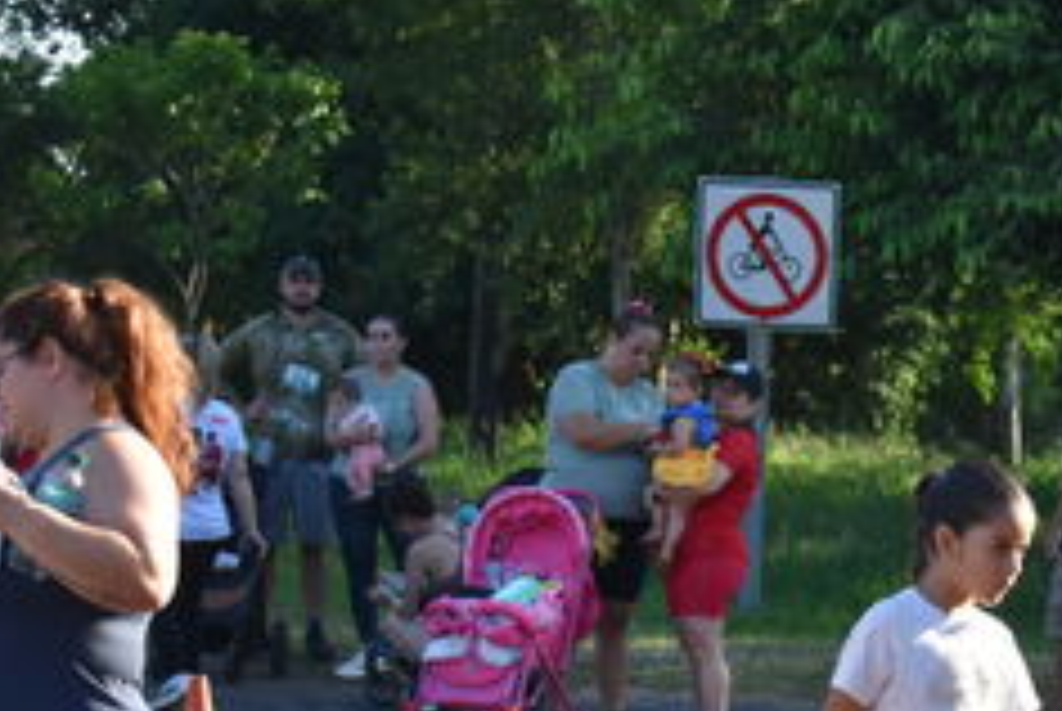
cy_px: 819
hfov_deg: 12.7
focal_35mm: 160
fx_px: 4726
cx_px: 1080
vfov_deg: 8.5
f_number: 5
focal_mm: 42
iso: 640
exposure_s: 1/1000
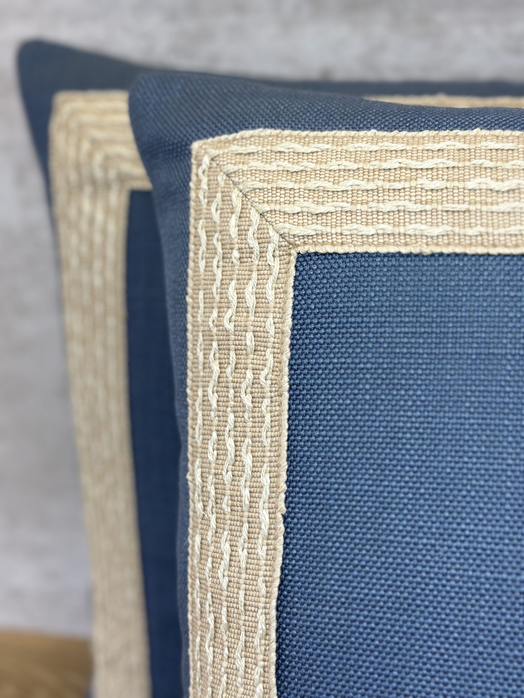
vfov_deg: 39.7
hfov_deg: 30.3
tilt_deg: -17.5
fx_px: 969
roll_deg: +0.7
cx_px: 262
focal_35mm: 48
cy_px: 349
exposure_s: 1/168
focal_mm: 6.86
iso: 64
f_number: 1.78
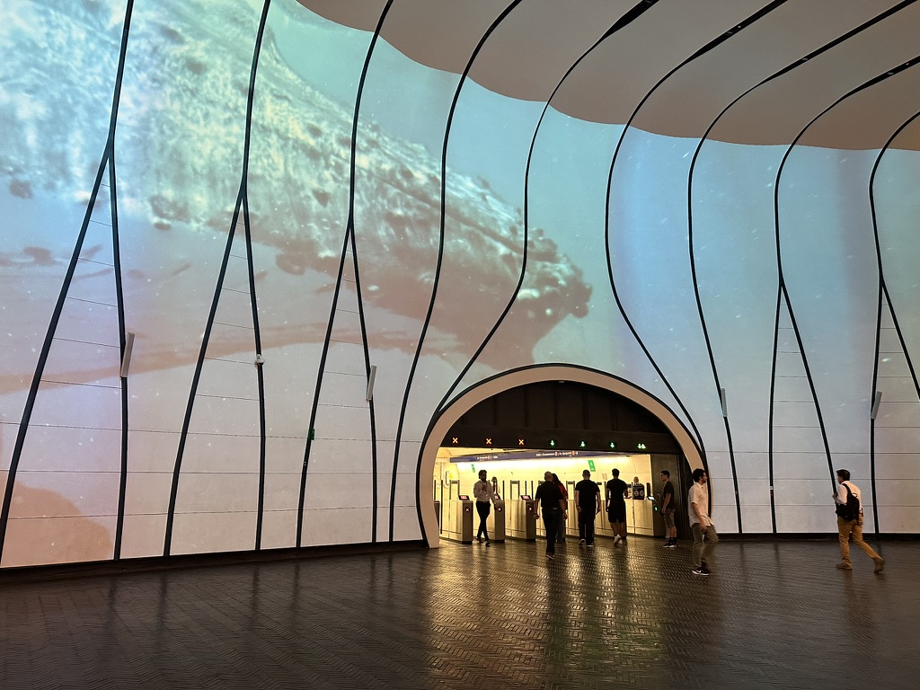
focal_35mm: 24
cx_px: 460
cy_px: 345
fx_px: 638
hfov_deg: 71.6
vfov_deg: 56.8
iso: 320
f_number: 1.78
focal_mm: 6.86
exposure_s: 1/50
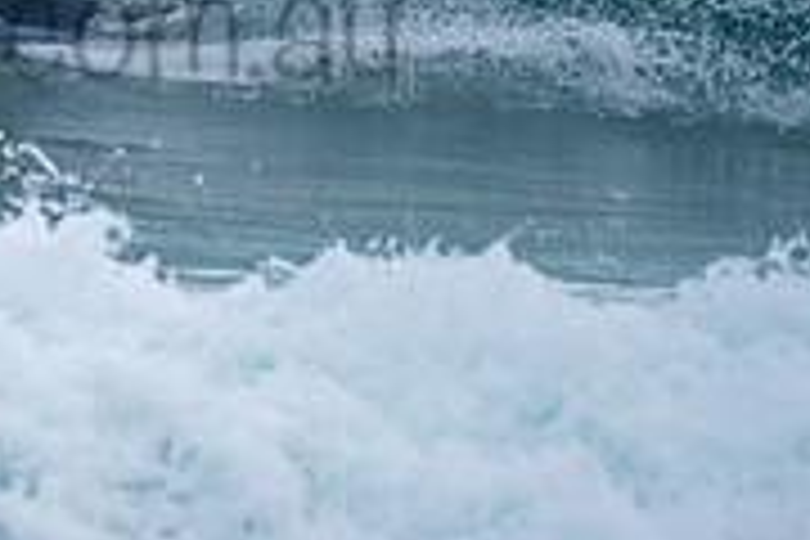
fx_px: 36155
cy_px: -25
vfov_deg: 0.9
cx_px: -76
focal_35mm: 1607
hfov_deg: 1.3
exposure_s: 1/1000
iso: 280
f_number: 5.6
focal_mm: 500
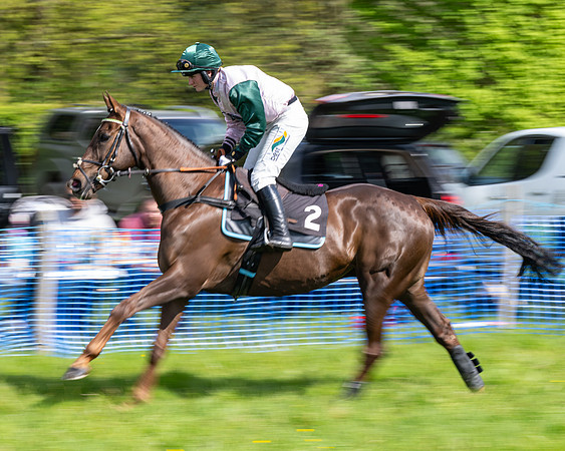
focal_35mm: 148
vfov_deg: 10.4
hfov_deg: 13.0
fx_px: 2477
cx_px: 240
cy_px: 217
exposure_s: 1/80
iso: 100
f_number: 8
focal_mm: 98
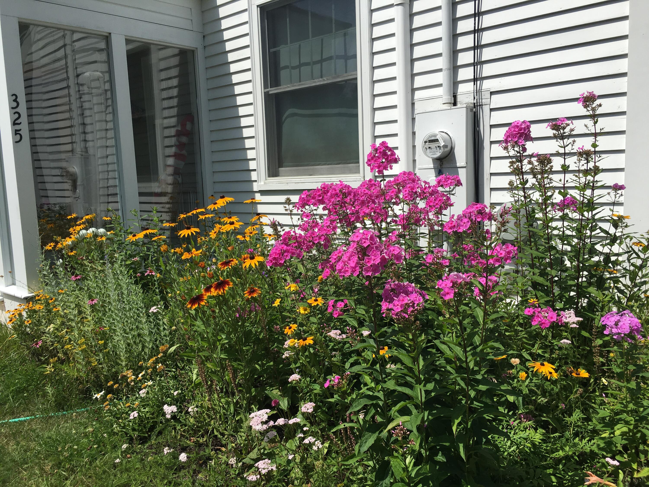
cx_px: 324
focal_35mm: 29
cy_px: 244
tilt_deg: -5.1
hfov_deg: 61.7
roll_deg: +1.9
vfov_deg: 48.2
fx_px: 544
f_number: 2.2
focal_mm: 4.15
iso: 25
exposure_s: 1/1972
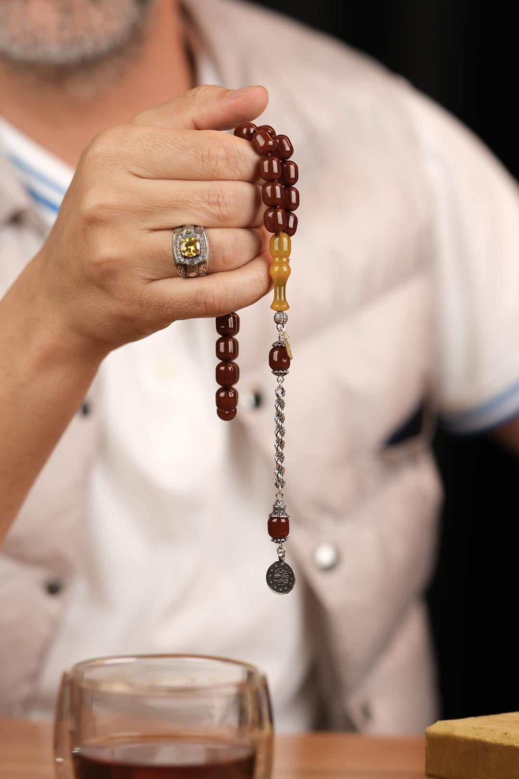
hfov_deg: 16.3
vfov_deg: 24.2
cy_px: 390
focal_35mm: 84
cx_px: 260
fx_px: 1816
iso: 125
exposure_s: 1/250
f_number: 2
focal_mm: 56
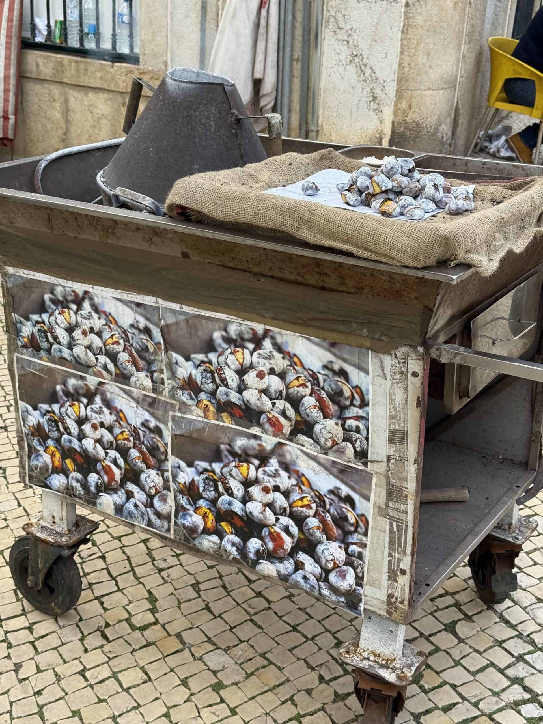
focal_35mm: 48
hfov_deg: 30.3
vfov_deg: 39.7
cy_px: 362
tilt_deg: -25.2
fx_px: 1004
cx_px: 272
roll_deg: -0.6
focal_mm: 6.76
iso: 80
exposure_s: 1/975
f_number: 1.78
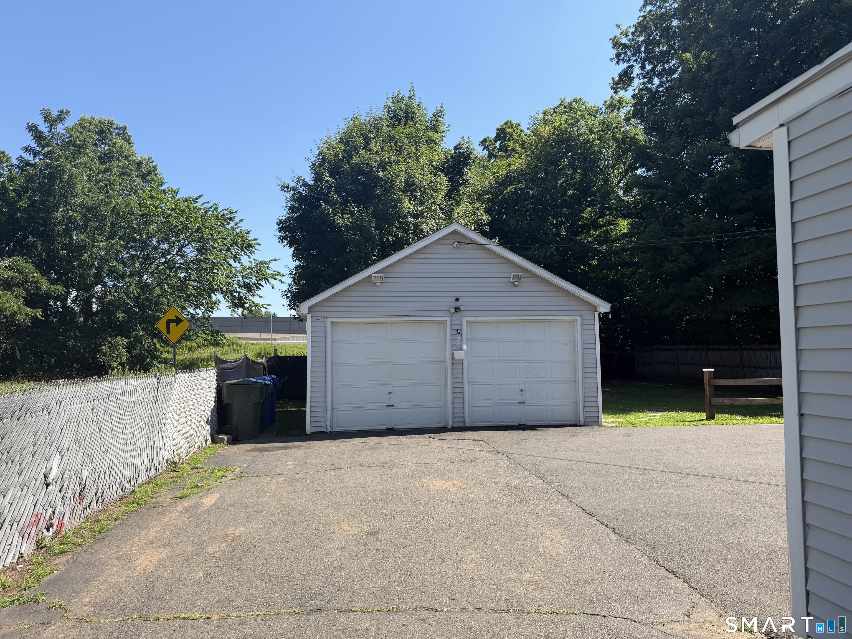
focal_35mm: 24
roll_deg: +0.2
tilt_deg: +3.5
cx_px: 426
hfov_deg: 71.6
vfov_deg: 56.8
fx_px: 591
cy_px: 320
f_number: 1.78
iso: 80
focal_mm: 6.76
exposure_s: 1/2703
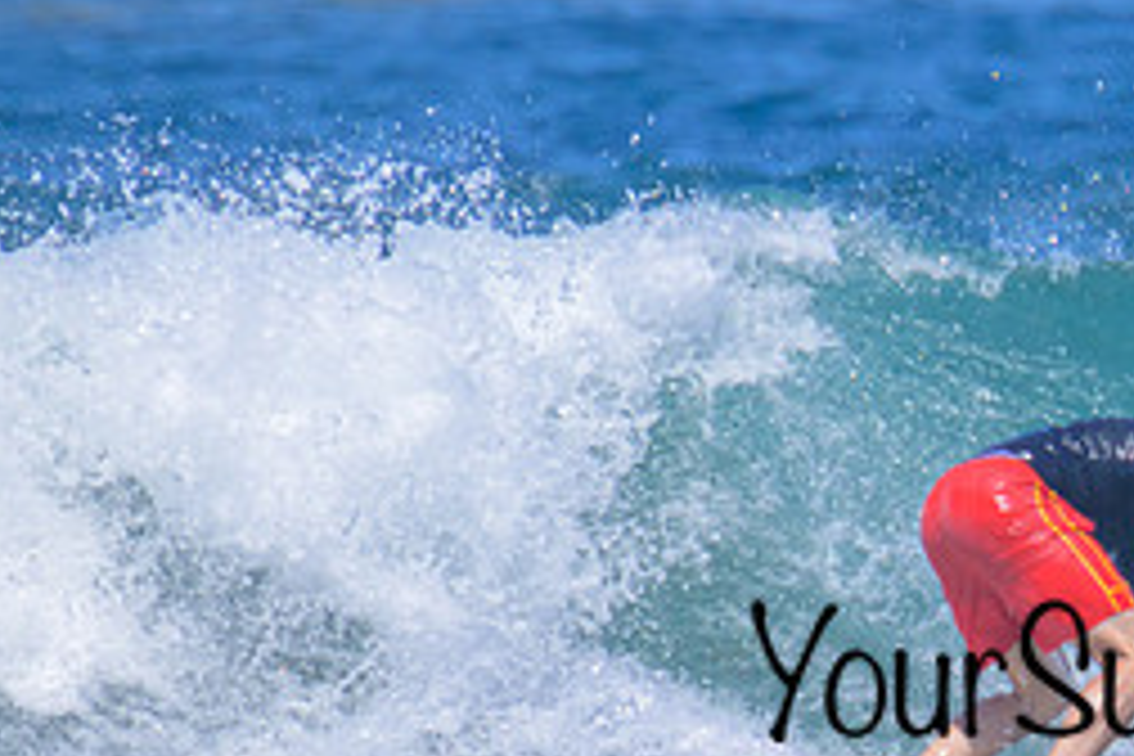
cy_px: 552
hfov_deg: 0.8
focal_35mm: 2500
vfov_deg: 0.6
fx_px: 78744
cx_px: 1685
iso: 1000
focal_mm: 800
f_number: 11
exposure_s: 1/2000
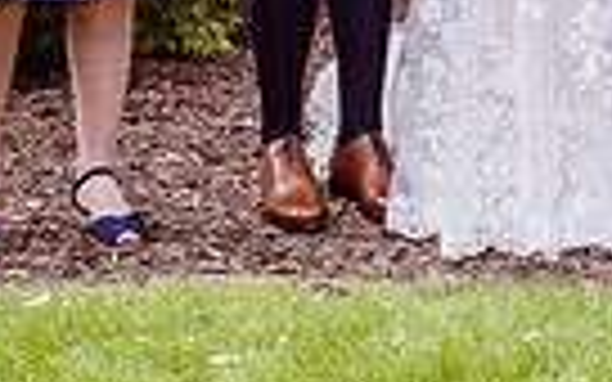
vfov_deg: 7.3
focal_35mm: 168
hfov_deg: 12.4
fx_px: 2802
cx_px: 468
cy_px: -589
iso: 250
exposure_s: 1/100
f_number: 8
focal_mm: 50
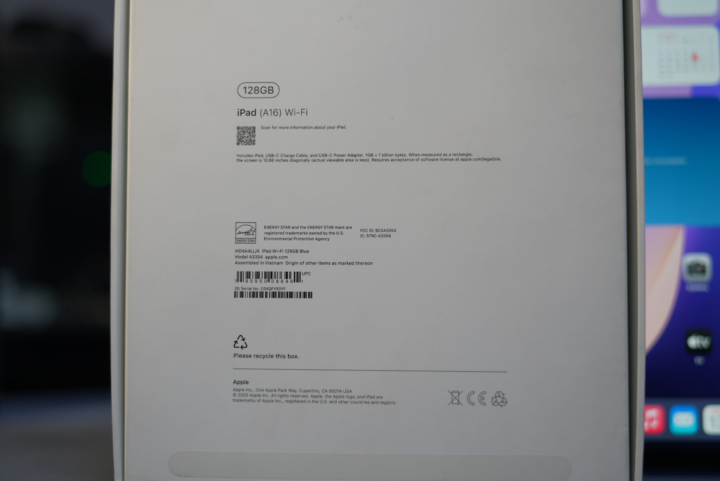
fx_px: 1001
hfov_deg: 39.6
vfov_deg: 27.0
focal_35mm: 50
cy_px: 240
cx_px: 360
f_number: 2.2
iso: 320
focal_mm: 50
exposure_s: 1/100
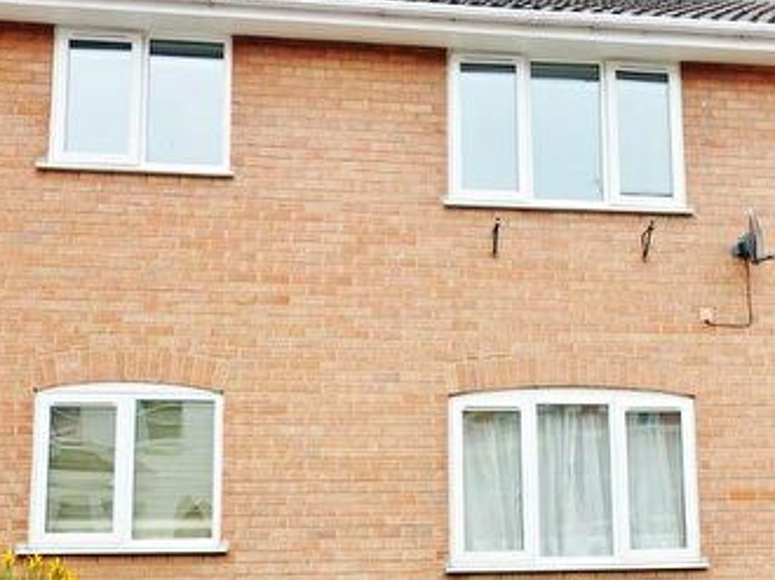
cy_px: 365
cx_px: 488
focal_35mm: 49
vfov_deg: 29.5
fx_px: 1096
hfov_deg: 38.7
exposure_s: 1/250
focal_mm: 8.8
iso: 125
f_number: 5.6
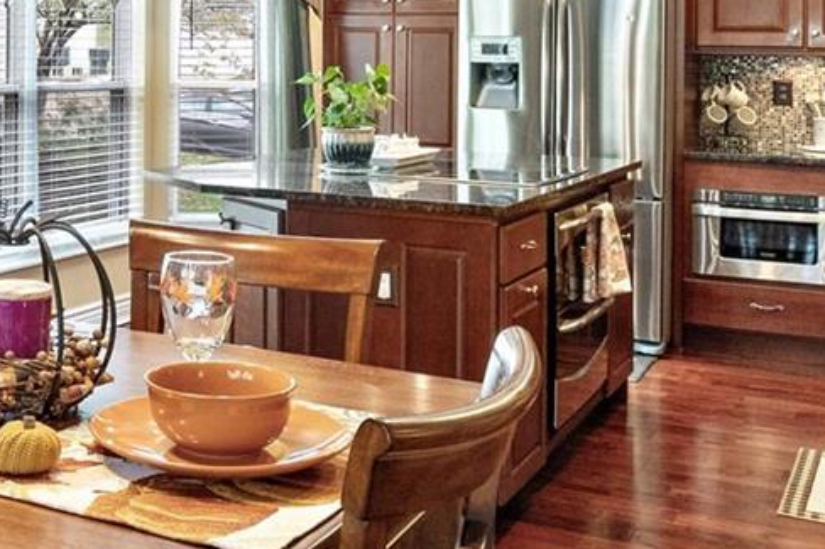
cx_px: 76
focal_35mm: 59
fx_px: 1352
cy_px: 73
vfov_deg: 22.5
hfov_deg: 32.2
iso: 400
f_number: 8
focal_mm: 9
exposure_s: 1/13
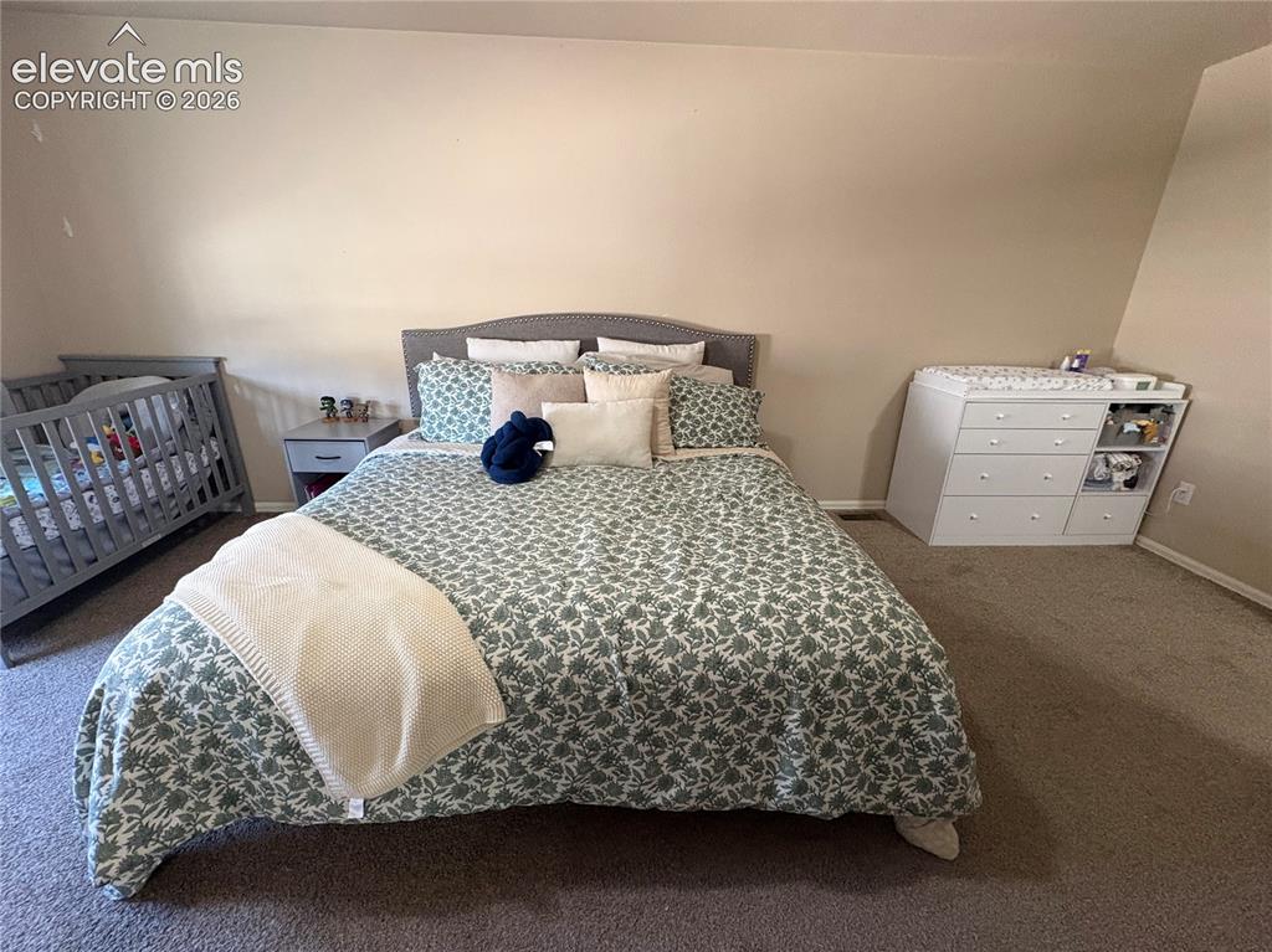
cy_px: 476
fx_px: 514
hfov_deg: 102.1
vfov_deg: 85.6
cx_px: 636
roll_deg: -0.3
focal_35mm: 14
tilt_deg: -19.2
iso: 500
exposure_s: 1/60
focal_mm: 2.22
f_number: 2.2
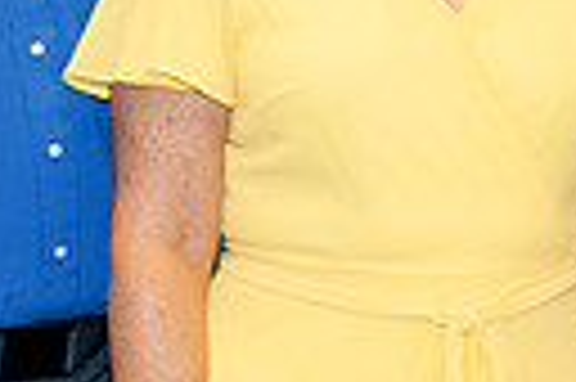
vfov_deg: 5.9
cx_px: 472
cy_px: 65
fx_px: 3691
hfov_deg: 8.9
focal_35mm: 231
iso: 1000
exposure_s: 1/100
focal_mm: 51
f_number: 5.6
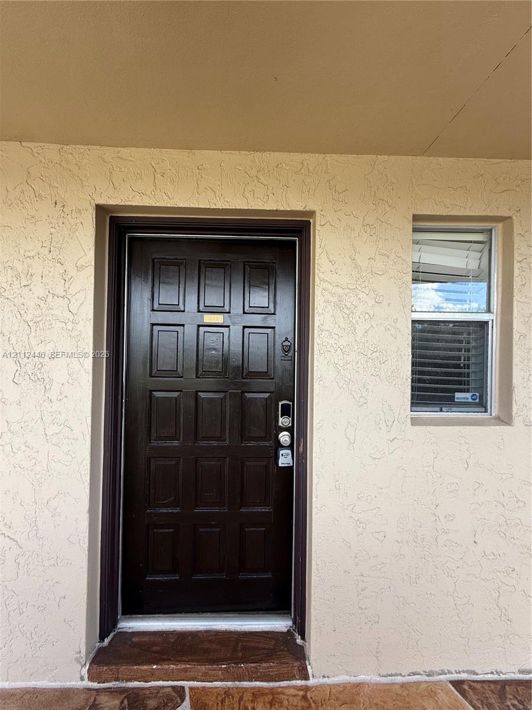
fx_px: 287
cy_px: 355
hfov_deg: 85.7
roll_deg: -1.6
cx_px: 266
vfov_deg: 102.1
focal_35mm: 14
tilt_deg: +0.8
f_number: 2.2
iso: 50
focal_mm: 2.22
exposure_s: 1/205
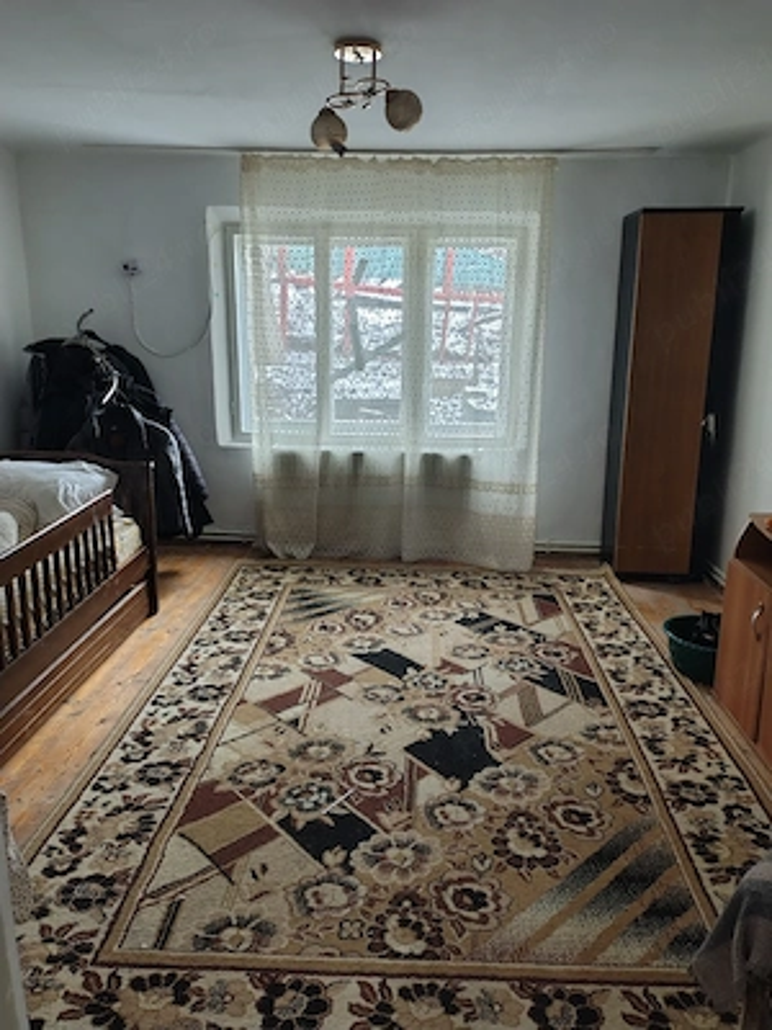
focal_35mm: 25
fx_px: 743
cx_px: 386
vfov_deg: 69.4
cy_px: 515
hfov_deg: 54.9
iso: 935
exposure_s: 1/50.3
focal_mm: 4.71
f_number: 1.7
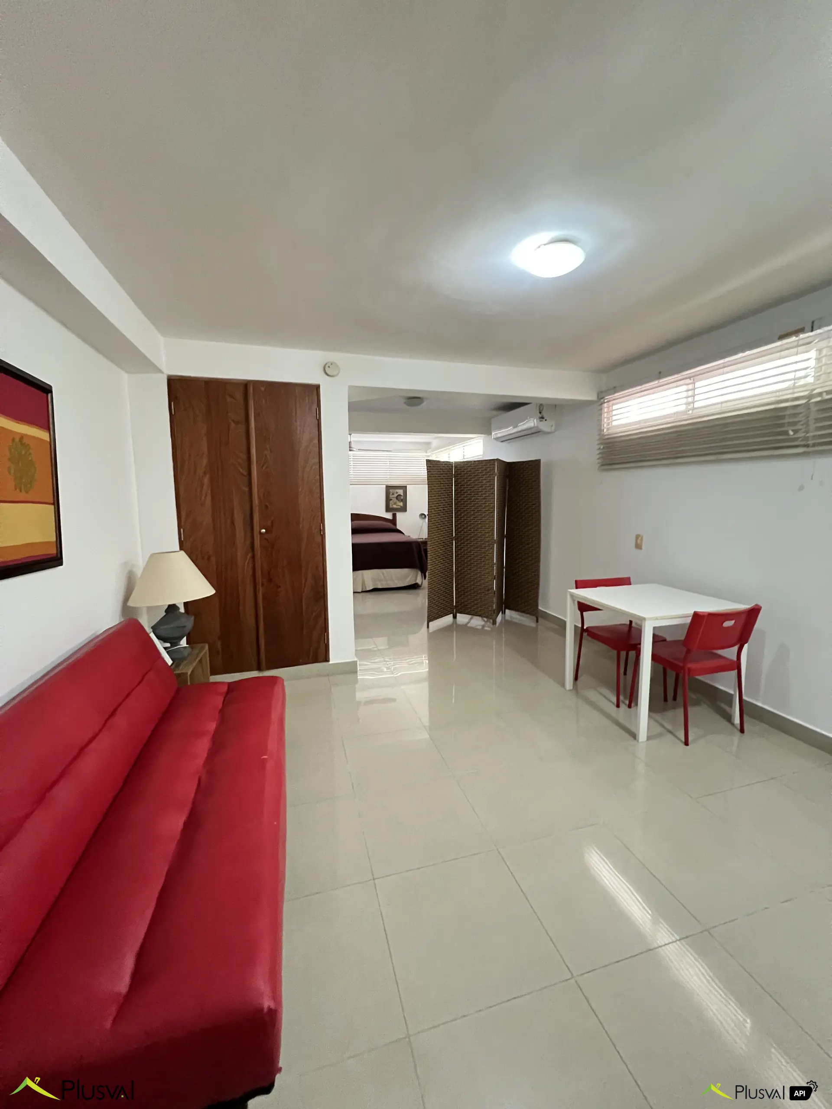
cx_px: 416
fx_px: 417
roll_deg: +1.2
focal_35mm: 13
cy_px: 554
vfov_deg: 106.2
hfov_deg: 89.9
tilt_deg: -7.7
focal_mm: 1.57
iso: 1000
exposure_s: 1/40
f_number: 1.8
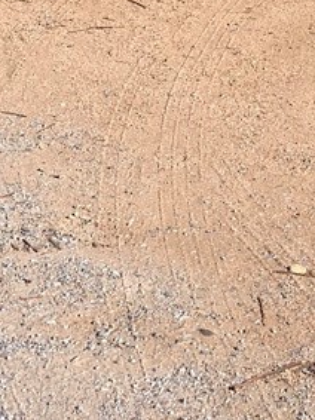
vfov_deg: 10.2
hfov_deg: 7.7
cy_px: -174
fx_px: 2283
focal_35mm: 188
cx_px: 544
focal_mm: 6
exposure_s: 1/1410
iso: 16
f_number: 2.4
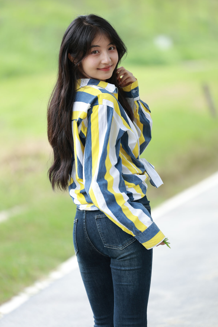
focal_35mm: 199
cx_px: 109
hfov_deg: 6.9
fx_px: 1807
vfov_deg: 10.3
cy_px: 164
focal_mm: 200
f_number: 2.8
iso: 125
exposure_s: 1/200
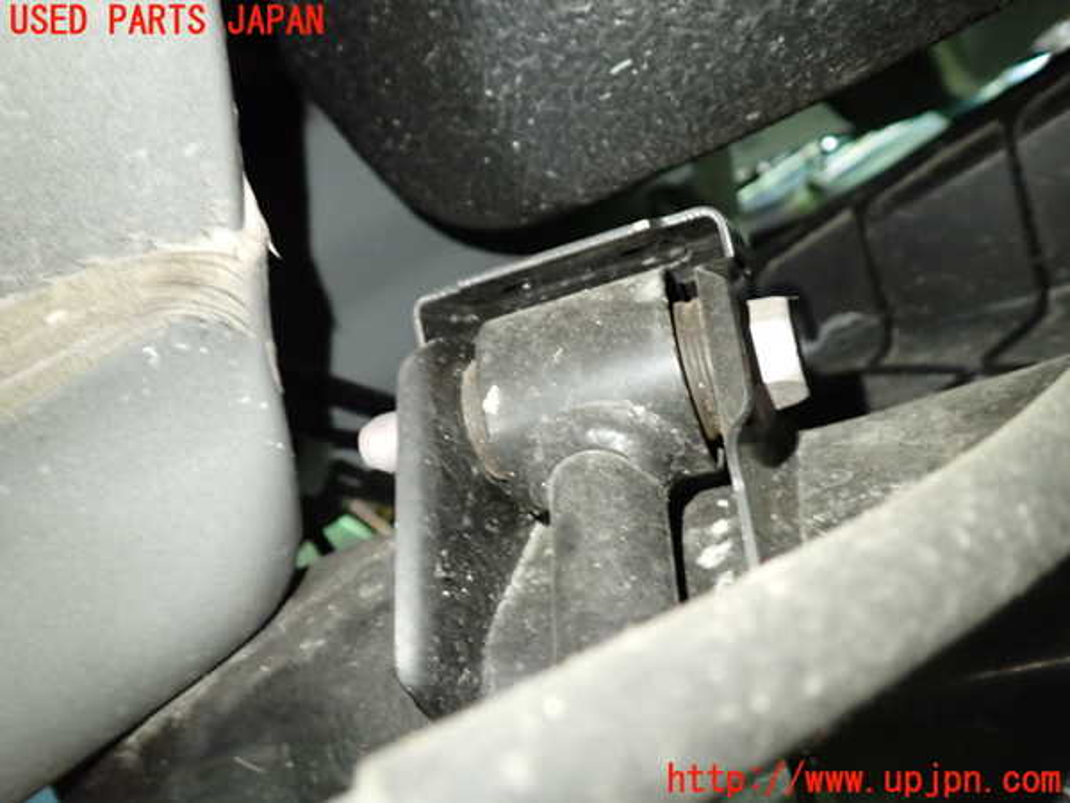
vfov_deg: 49.7
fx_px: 865
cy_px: 402
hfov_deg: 63.4
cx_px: 535
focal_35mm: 28
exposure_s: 1/25
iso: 800
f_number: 2.2
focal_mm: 5.05
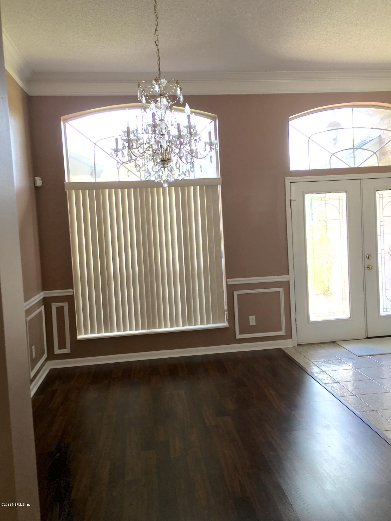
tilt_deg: -2.8
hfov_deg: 48.2
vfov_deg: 61.7
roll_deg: +2.8
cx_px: 196
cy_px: 260
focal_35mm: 29
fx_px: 437
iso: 25
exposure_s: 1/60
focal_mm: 4.15
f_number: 2.2
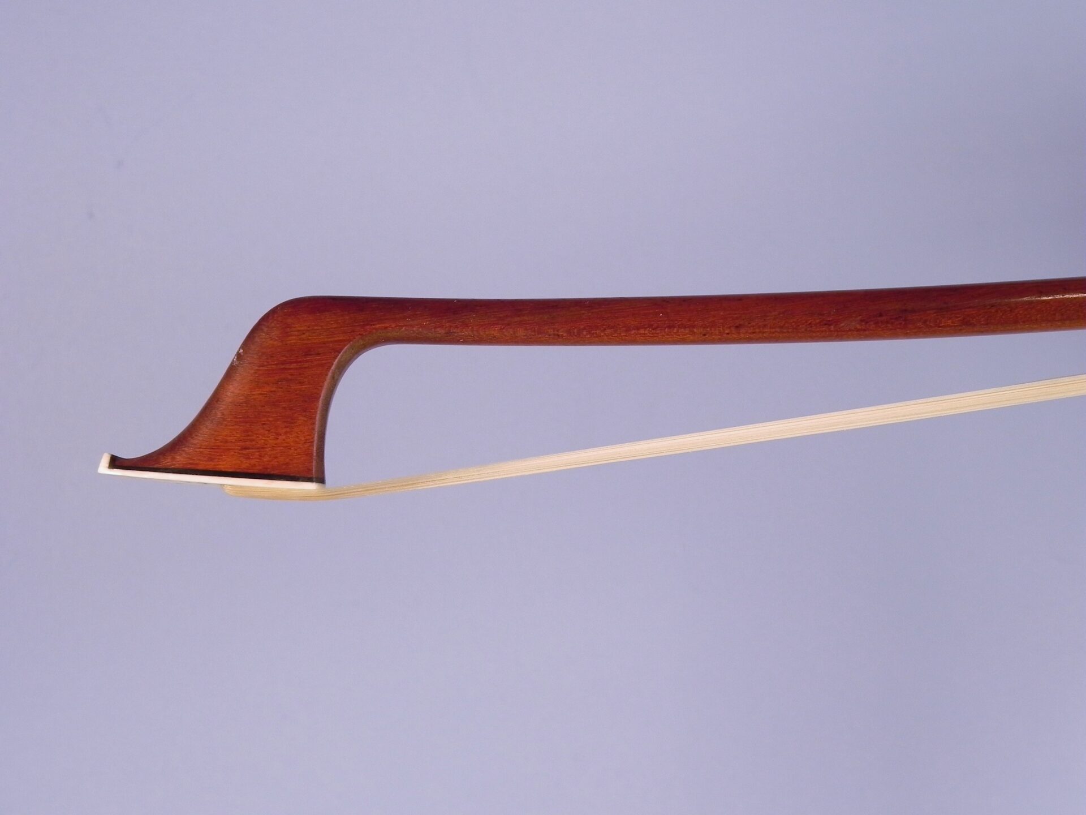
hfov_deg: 41.2
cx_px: 543
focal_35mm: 46
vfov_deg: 31.5
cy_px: 408
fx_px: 1443
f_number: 4
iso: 160
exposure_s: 1/484
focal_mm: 8.2
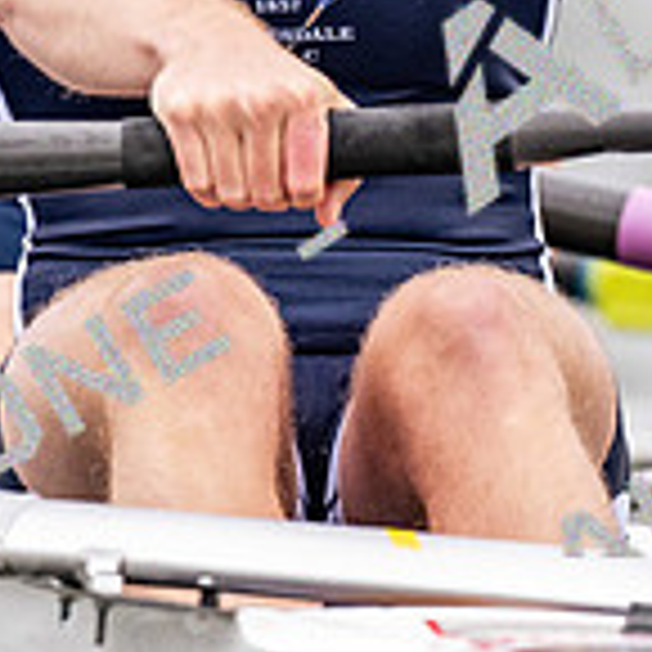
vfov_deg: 0.9
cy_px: -214
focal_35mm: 2040
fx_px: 43472
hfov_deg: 0.9
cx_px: 58
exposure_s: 1/2500
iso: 1250
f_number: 4
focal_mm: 600
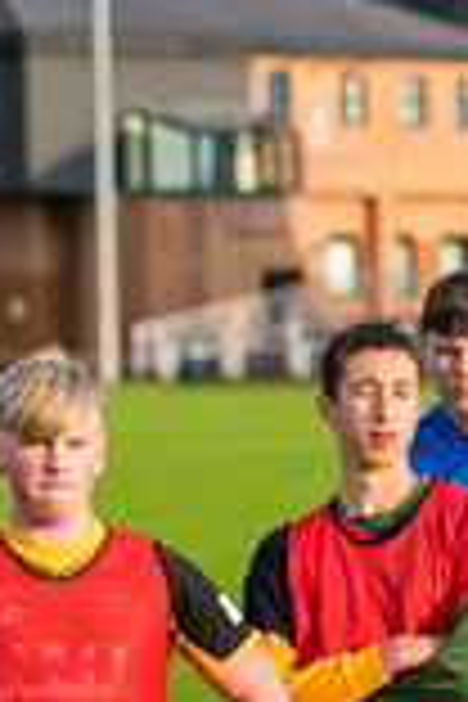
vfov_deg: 5.7
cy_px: 655
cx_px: 1148
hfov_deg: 3.7
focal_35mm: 364
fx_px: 7097
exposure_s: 1/500
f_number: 5
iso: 640
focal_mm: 98
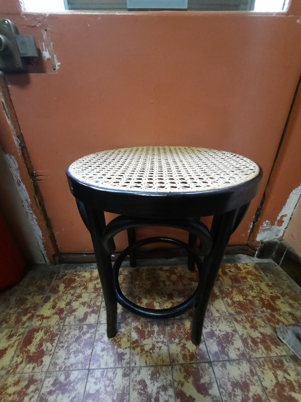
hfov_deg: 89.9
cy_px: 201
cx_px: 150
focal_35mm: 13
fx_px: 151
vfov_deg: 106.2
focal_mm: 1.74
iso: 400
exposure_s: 1/25
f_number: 2.2
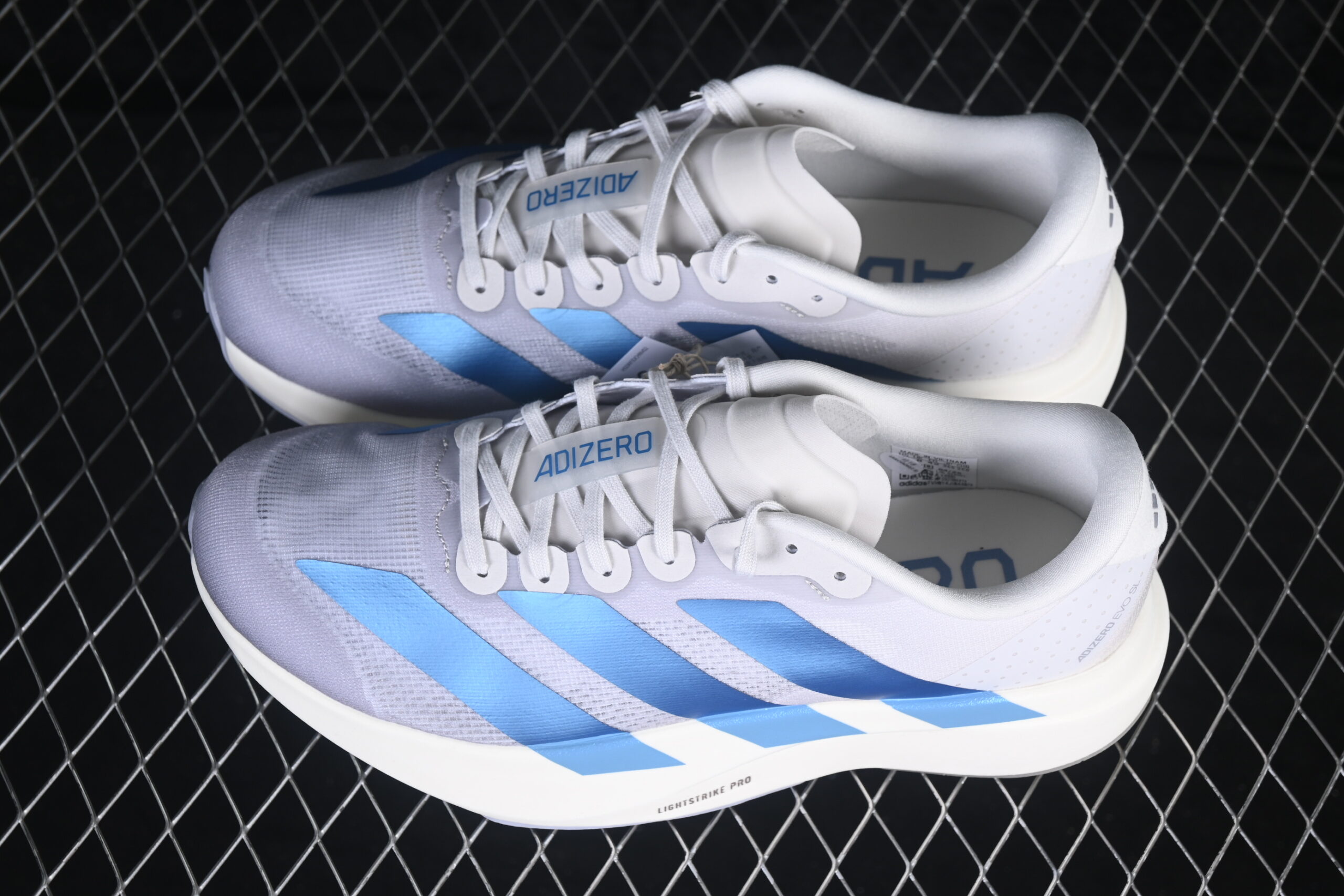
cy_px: 448
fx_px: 2800
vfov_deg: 18.2
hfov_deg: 27.0
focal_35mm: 75
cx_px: 672
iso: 160
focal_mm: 50
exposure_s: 1/80
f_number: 7.1
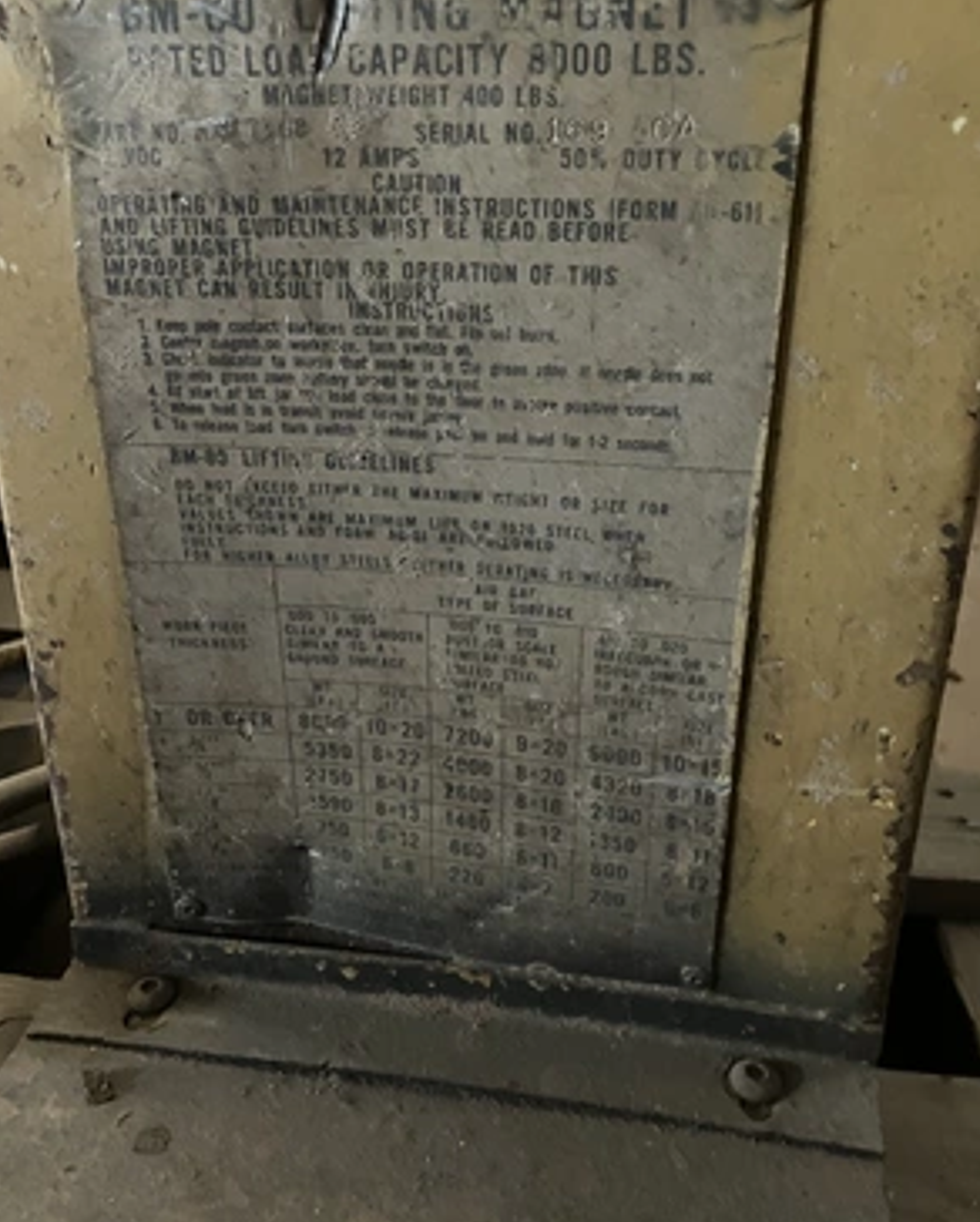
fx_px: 1086
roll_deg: -0.7
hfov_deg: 48.6
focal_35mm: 30
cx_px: 493
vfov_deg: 58.7
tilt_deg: -20.6
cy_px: 577
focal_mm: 3.99
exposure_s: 1/19
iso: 640
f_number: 1.8
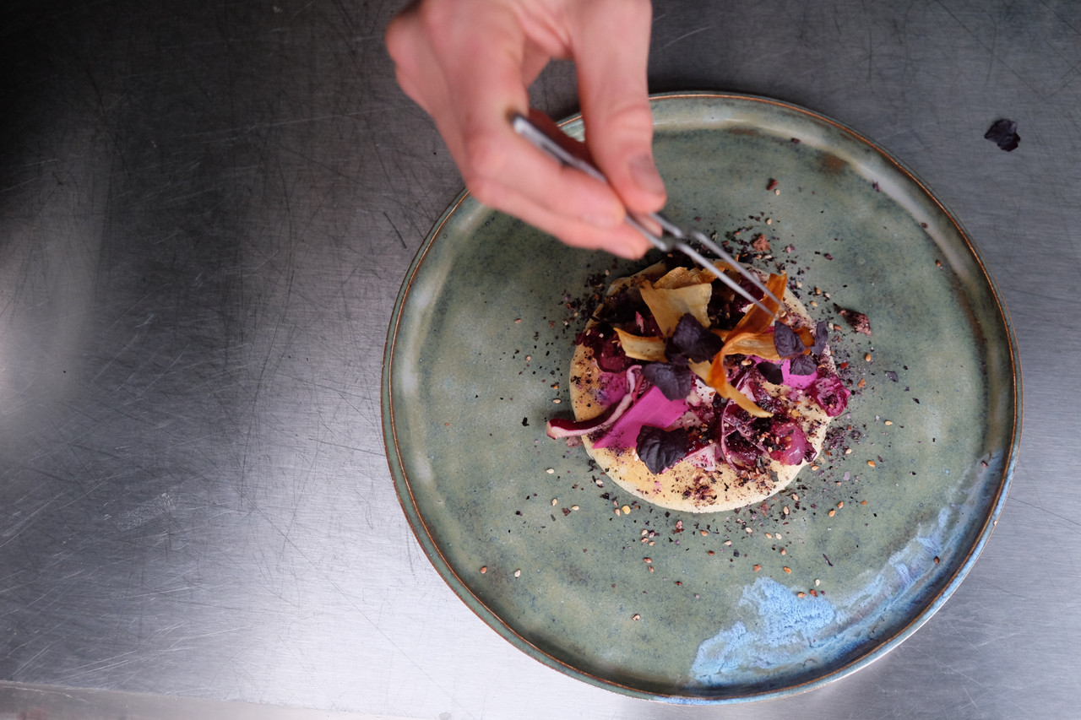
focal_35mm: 45
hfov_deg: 43.6
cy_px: 360
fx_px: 1351
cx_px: 540
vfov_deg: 29.9
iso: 2000
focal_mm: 30.2
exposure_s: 1/30
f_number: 3.6
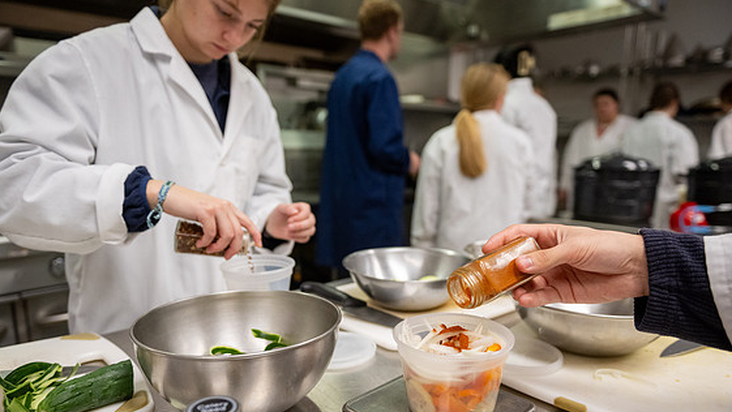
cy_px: 250
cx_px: 360
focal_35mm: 26
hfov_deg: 71.9
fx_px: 505
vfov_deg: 44.2
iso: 2500
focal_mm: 24
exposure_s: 1/500
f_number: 2.8
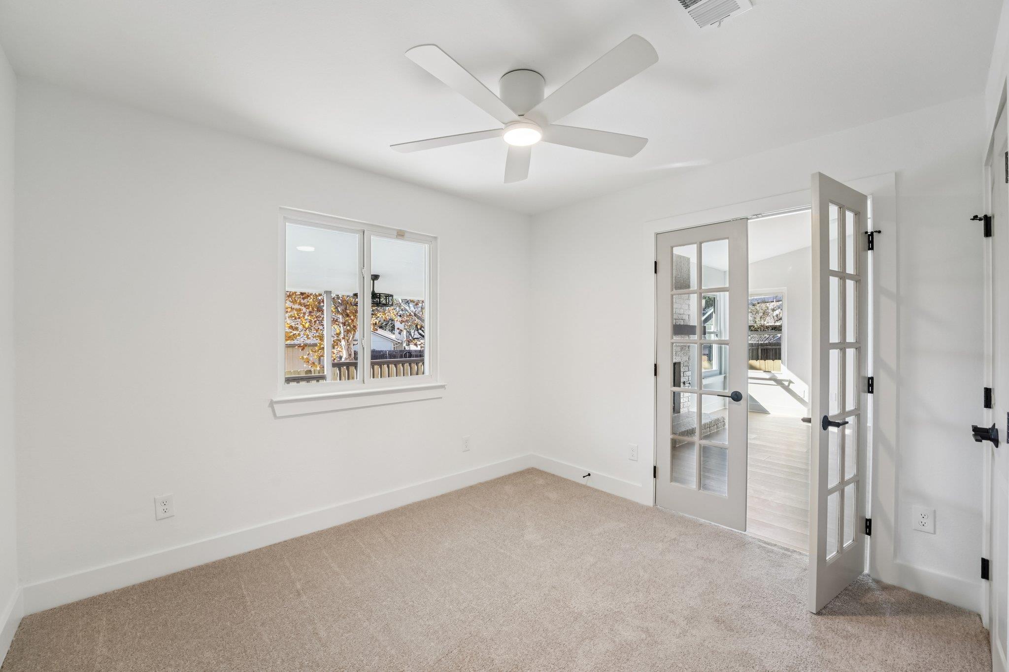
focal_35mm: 14
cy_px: 336
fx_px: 392
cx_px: 504
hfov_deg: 104.3
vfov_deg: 81.2
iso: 800
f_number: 8
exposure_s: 1/60
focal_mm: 14
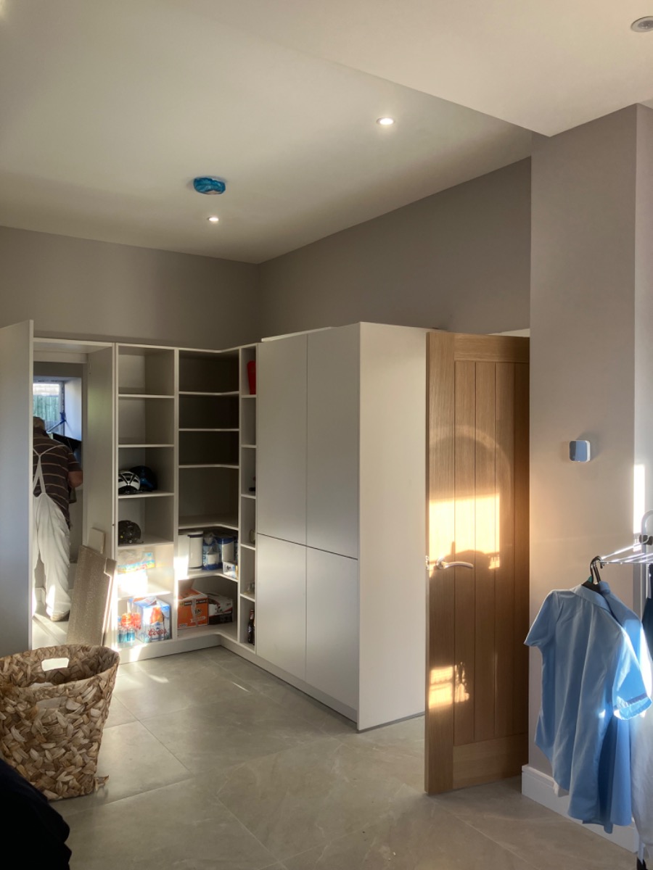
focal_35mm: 28
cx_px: 326
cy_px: 435
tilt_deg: +0.7
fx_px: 704
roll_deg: +0.3
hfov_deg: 49.7
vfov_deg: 63.4
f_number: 1.8
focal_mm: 3.99
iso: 50
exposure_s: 1/121
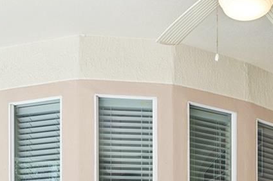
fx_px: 530
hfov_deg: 28.7
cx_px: 182
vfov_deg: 16.5
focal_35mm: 70
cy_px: 317
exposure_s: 1/80
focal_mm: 18.5
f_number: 9
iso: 200
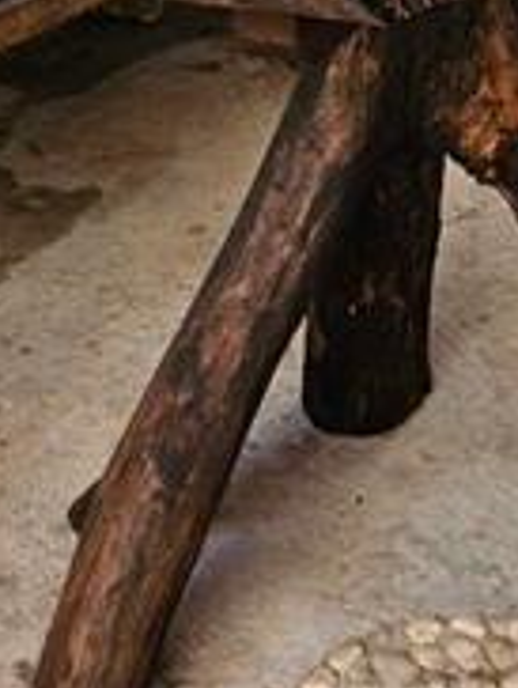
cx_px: 284
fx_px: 1931
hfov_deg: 15.3
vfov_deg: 15.4
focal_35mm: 97
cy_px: -756
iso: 64
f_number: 1.7
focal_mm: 6.3
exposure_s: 1/180
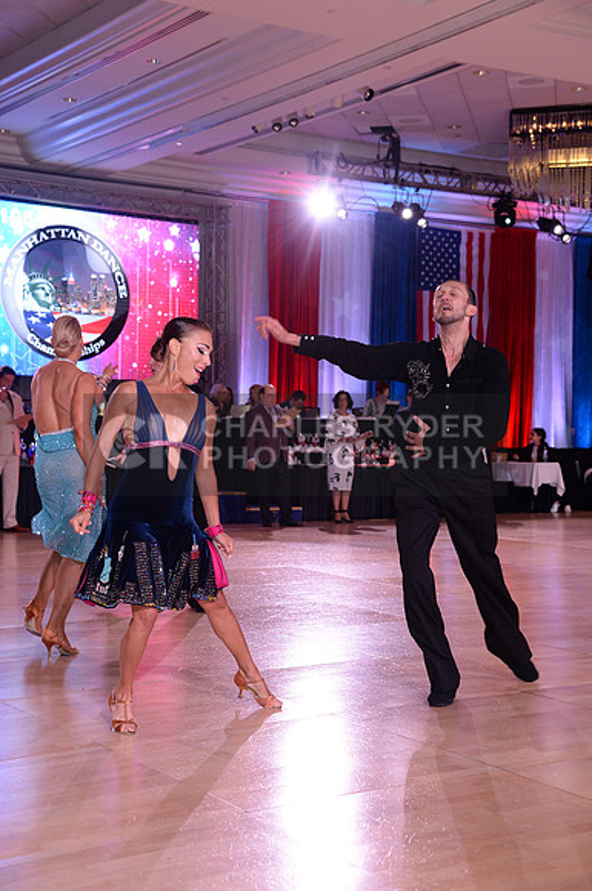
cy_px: 446
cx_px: 296
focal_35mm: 55
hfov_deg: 24.5
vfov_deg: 36.3
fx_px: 1361
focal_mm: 55
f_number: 5.6
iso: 2000
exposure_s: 1/250
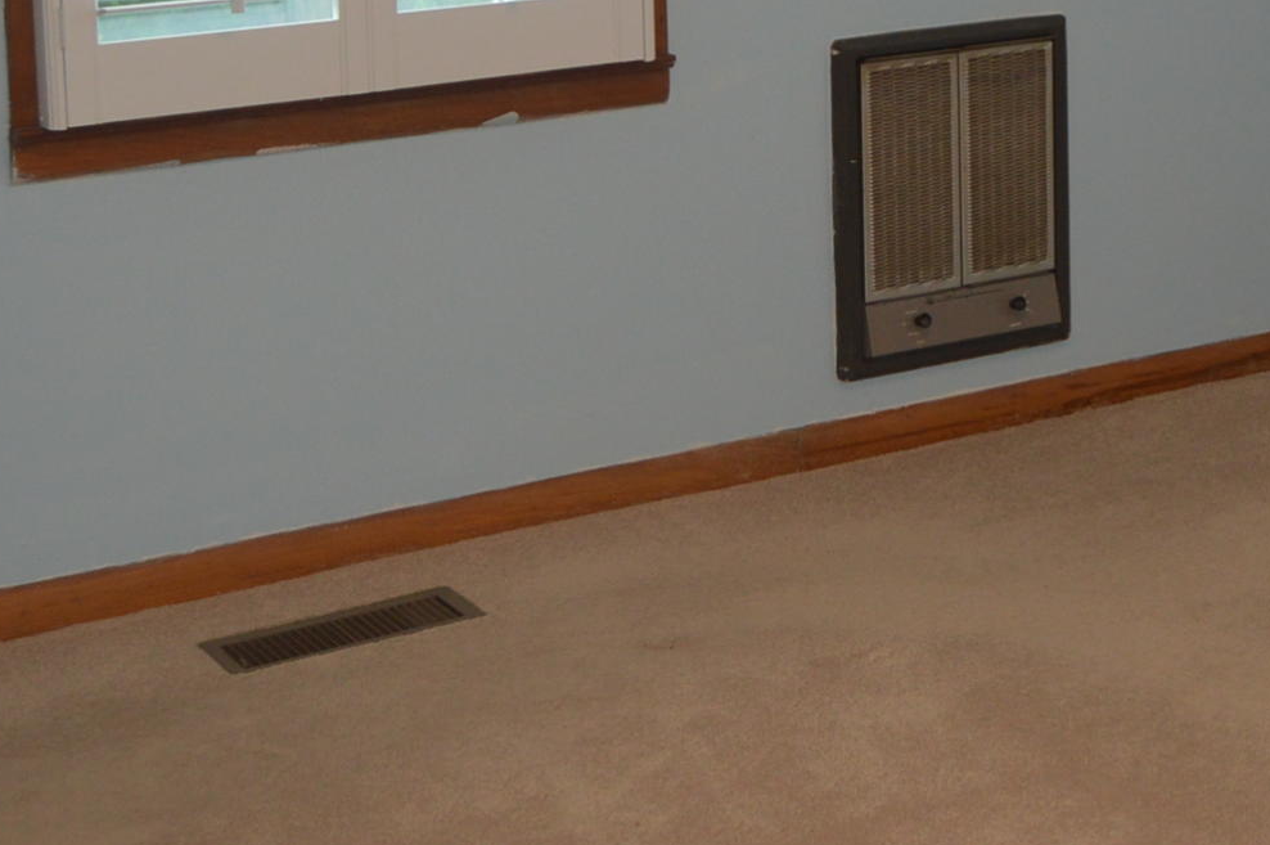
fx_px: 2890
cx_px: 1312
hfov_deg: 23.6
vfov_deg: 15.8
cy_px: -242
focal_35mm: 82
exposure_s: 1/80
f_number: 4
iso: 400
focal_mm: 18
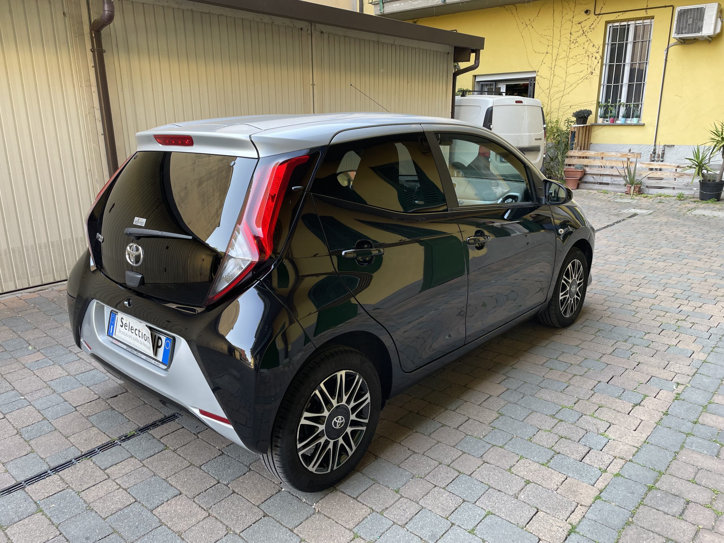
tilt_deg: -16.2
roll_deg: +0.8
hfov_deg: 67.3
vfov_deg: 53.1
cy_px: 272
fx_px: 544
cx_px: 362
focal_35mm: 26
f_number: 1.6
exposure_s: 1/121
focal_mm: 4.2
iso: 64
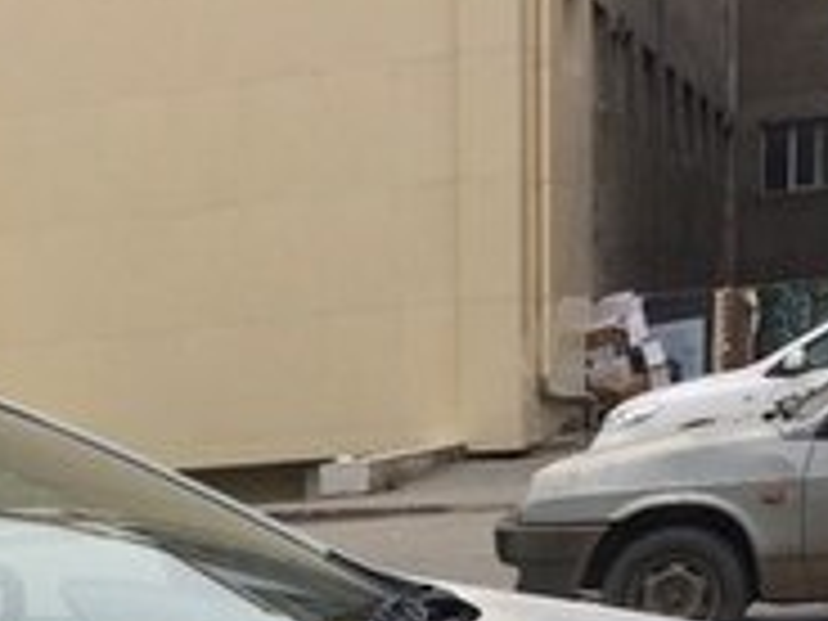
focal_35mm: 104
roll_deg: +4.1
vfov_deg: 13.0
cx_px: -148
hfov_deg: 18.0
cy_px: 1082
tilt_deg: -15.4
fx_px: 2488
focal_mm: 4.15
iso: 32
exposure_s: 1/912
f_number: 2.2
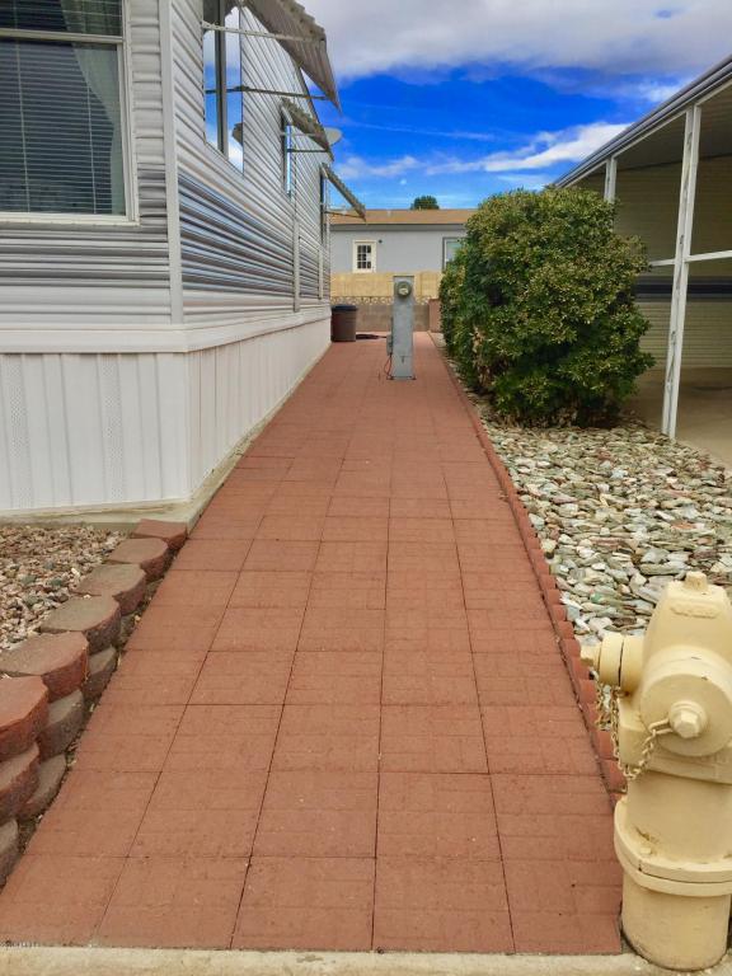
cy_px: 488
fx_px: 818
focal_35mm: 29
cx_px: 366
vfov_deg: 61.7
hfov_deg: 48.2
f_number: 2.2
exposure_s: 1/1199
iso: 32
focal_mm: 4.15
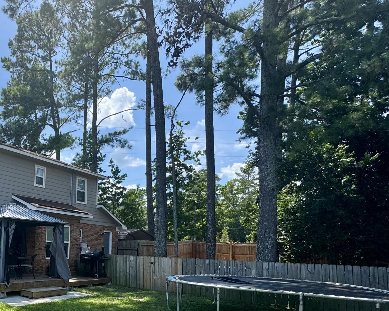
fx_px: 322
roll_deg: -2.3
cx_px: 43
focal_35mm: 28
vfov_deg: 49.9
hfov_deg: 54.6
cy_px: 225
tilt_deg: +2.2
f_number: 2.2
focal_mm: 2.22
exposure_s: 1/1178
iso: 50
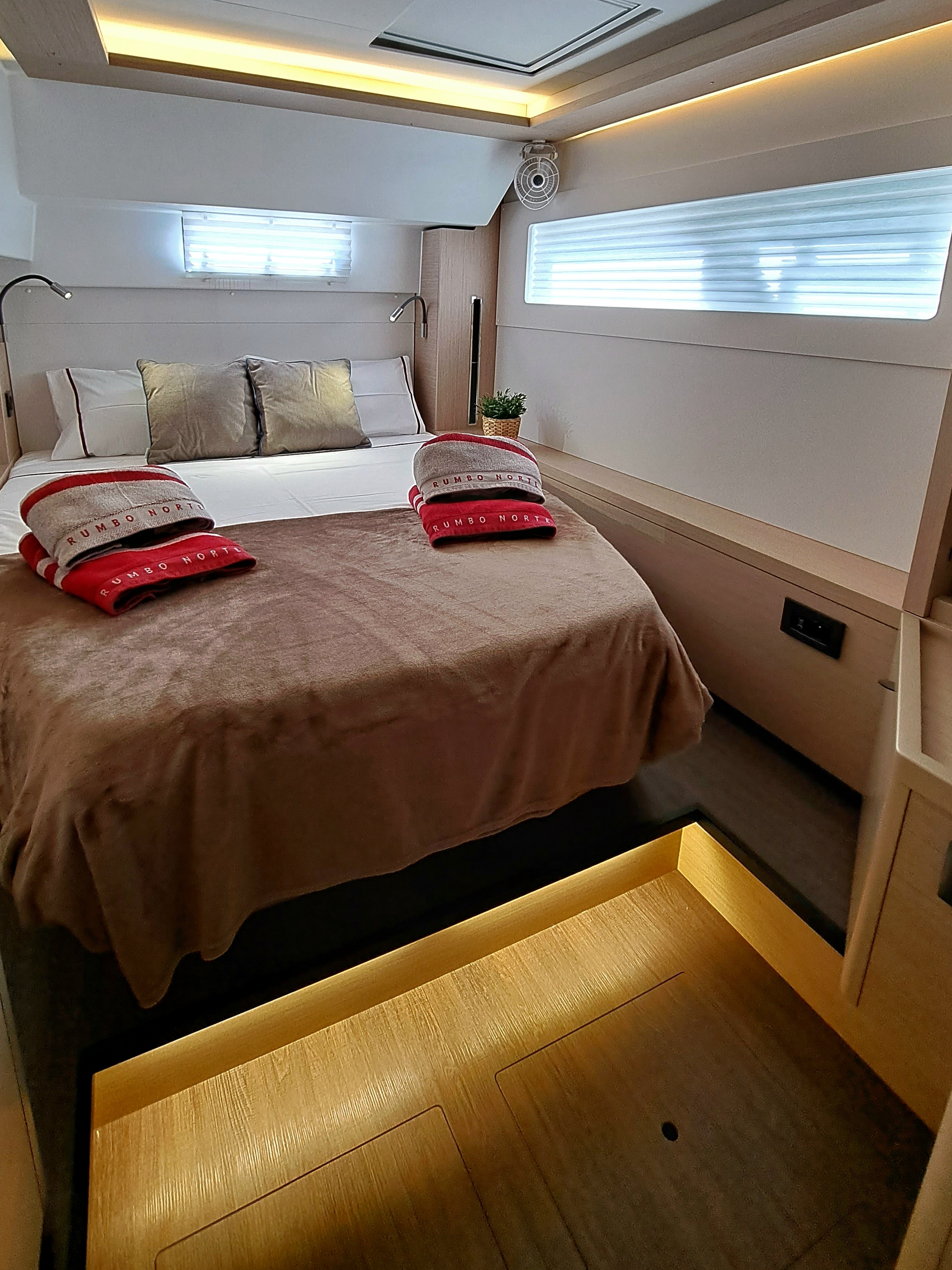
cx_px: 470
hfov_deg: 74.7
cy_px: 470
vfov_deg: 89.1
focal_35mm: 17
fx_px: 623
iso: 64
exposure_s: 1/40
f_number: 2.2
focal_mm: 1.74
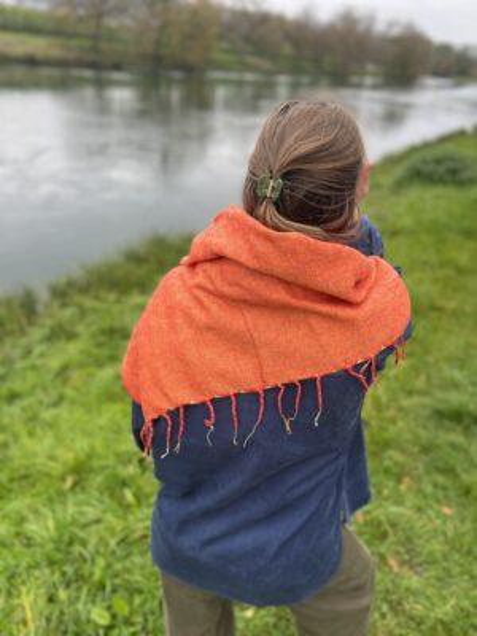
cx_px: 238
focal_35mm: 26
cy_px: 318
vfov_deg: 67.3
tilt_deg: -29.1
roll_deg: -5.3
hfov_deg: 53.1
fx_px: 478
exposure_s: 1/404
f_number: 1.5
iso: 50
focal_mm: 5.7
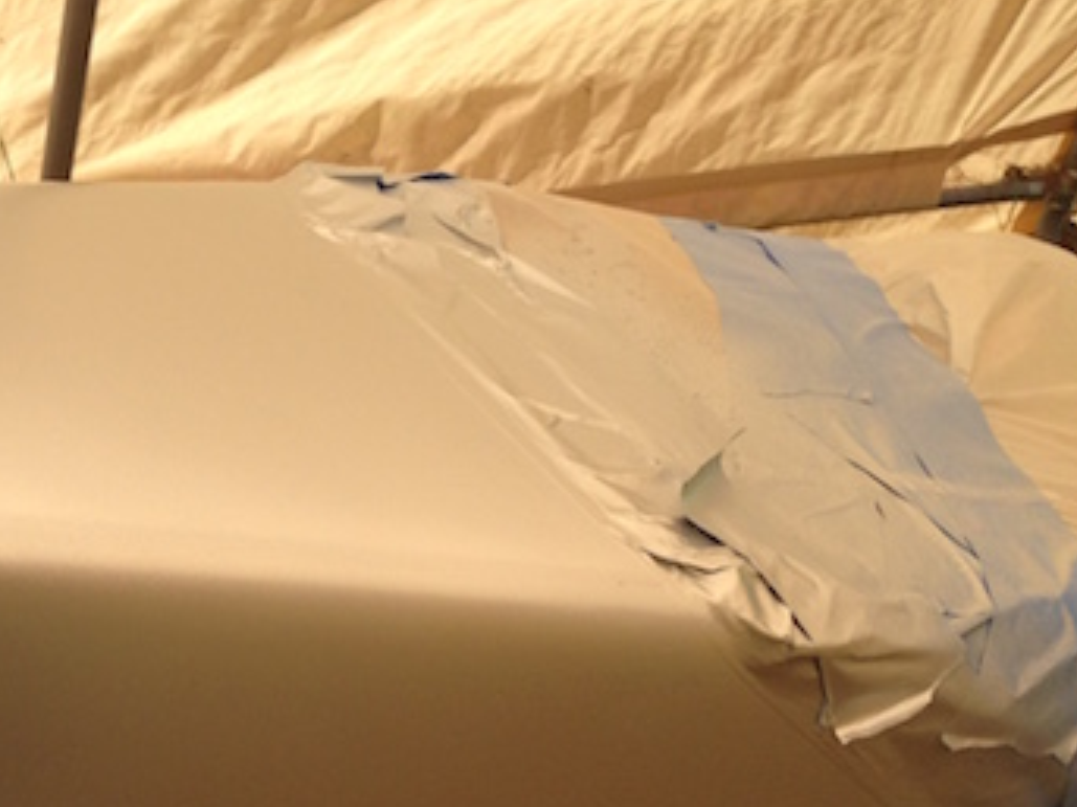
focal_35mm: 77
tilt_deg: -35.1
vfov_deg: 18.7
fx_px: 2395
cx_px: 44
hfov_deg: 24.4
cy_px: 782
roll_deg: -1.2
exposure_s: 1/393
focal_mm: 4.12
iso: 50
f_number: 2.4
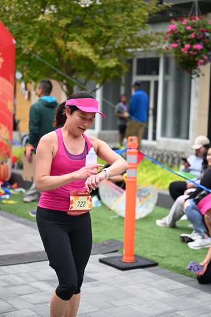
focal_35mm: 70
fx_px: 615
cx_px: 106
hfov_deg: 19.5
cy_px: 158
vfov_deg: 28.8
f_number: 2.8
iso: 640
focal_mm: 70
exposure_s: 1/2000
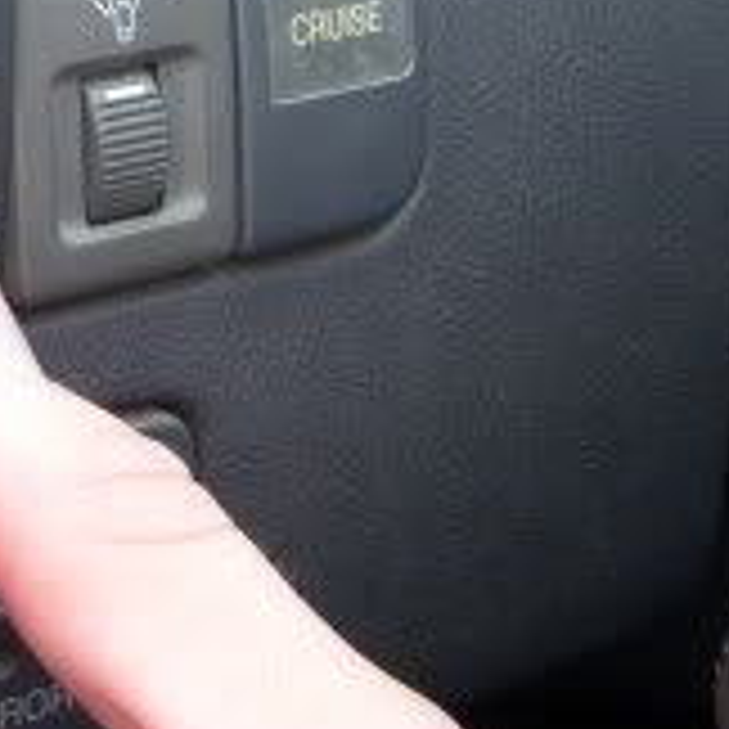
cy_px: -74
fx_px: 2406
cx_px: -234
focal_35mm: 101
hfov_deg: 16.3
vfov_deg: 16.7
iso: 100
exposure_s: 1/40
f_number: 3.3
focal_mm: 6.3
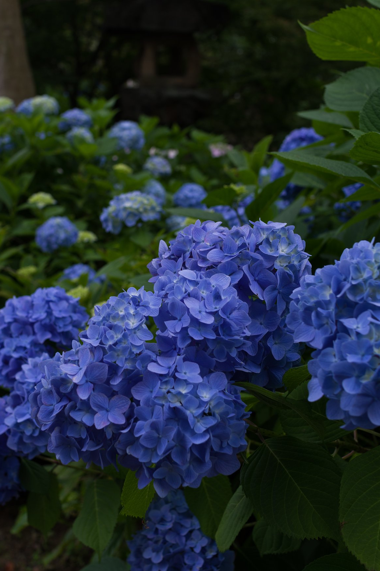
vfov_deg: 37.5
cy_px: 252
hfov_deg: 25.4
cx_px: 159
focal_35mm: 53
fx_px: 841
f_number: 5
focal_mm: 30
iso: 100
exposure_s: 1/200
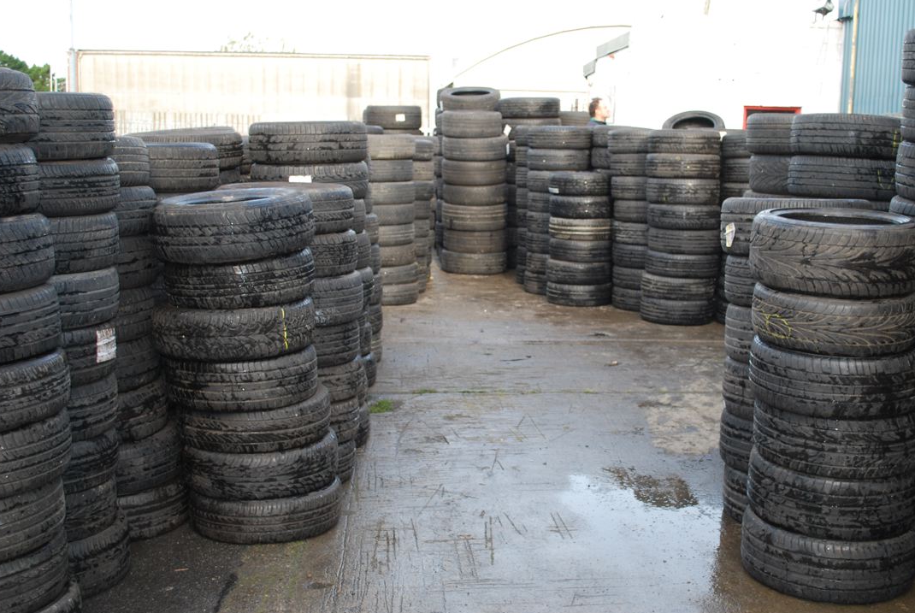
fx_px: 1095
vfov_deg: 31.3
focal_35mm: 43
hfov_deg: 45.2
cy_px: 280
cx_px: 534
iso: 200
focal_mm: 24
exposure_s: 1/125
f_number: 4.2
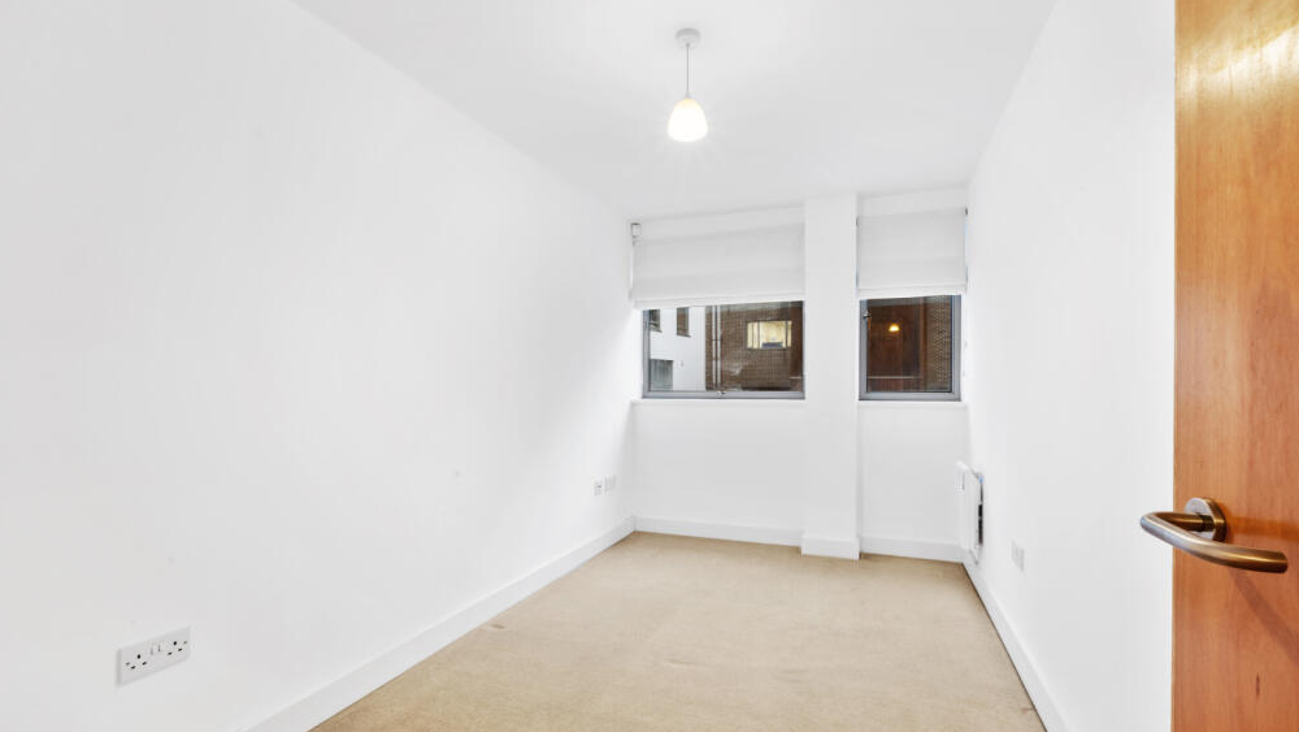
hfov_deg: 103.0
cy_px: 366
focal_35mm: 15
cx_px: 664
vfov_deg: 70.6
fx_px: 517
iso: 250
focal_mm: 14
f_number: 16
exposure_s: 2
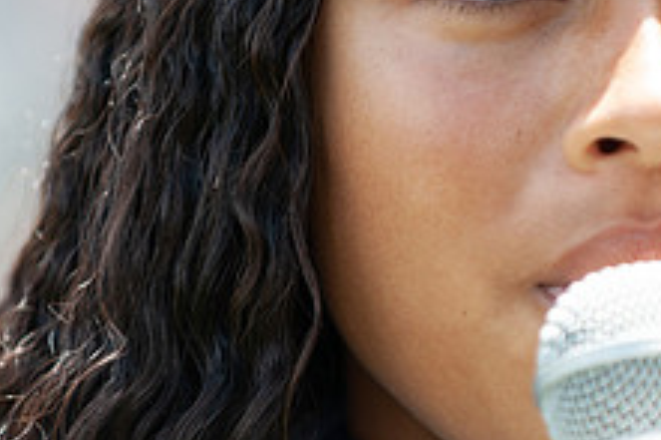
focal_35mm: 473
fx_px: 8678
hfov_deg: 4.4
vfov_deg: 2.9
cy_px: 290
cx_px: 329
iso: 200
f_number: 3.5
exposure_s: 1/640
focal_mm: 180
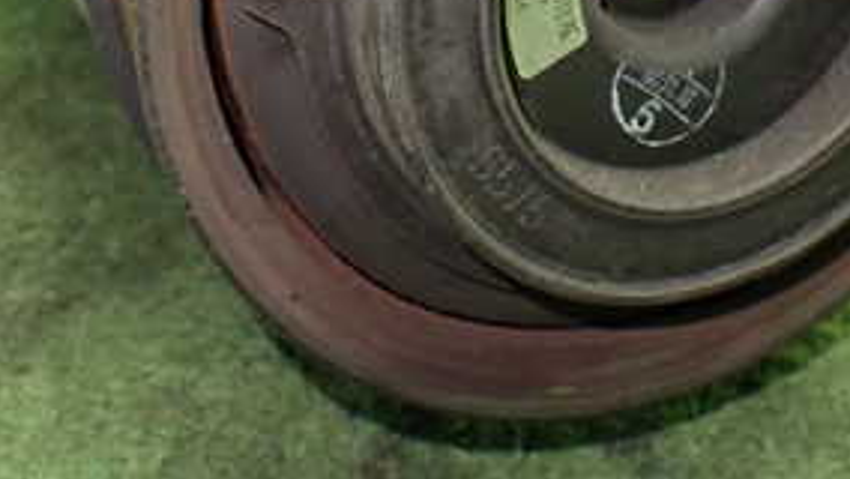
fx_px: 1556
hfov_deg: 30.2
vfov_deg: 16.8
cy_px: -90
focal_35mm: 69
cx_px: 605
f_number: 2.3
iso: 800
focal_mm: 5.4
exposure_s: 1/50
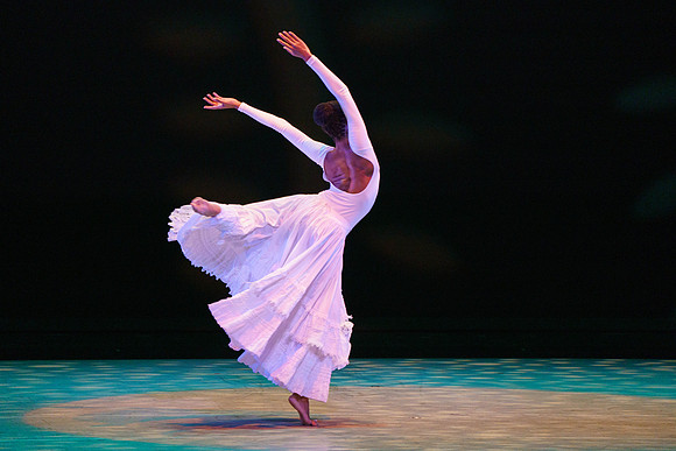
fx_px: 7062
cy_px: 226
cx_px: 338
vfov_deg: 3.7
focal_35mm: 376
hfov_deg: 5.5
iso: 5000
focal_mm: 376
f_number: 6.3
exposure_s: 1/400
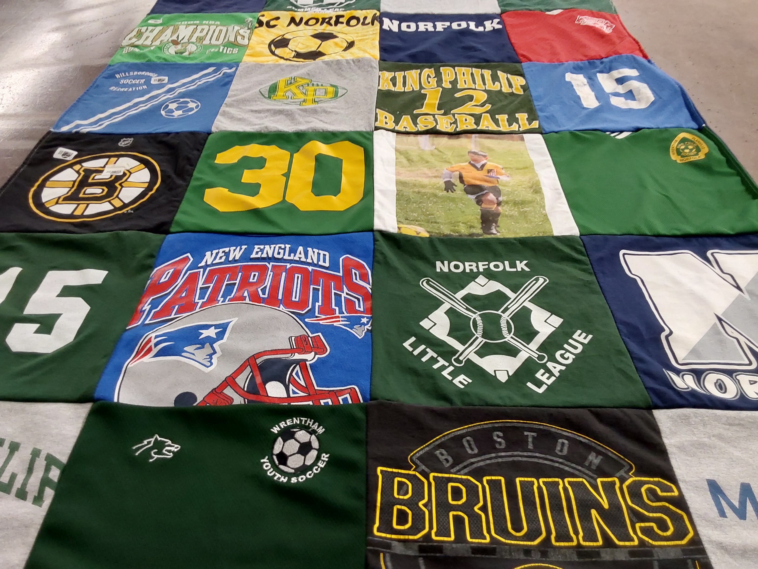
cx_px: 379
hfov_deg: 63.4
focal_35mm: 28
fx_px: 613
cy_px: 284
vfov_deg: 49.7
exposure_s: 1/50
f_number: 1.9
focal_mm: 2.91
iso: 125
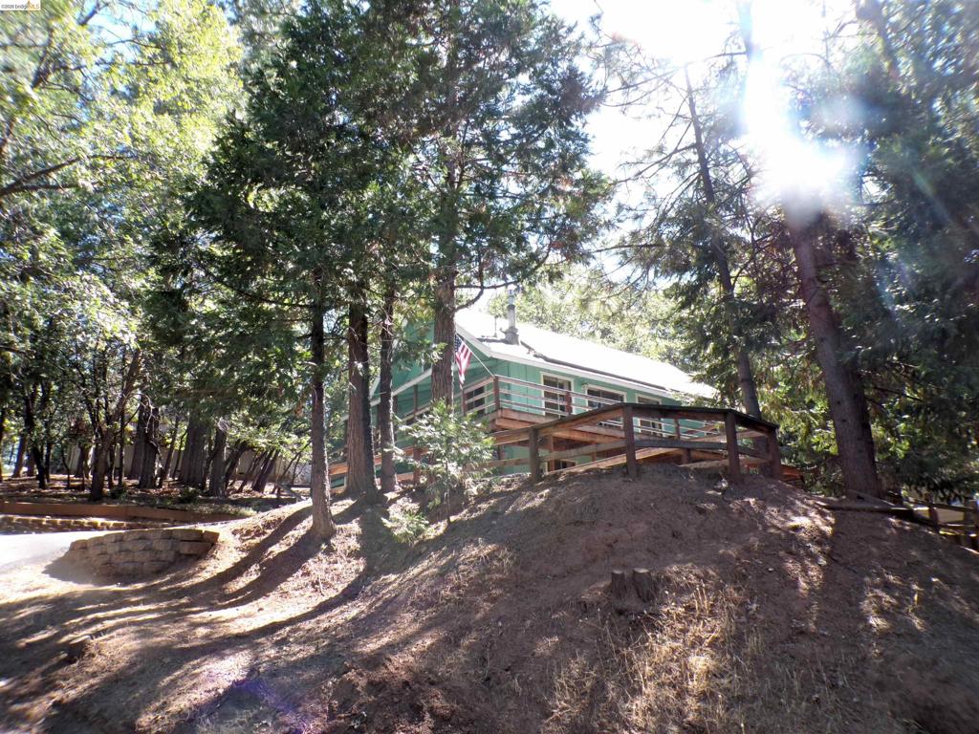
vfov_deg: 56.8
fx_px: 679
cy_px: 367
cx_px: 490
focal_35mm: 24
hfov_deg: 71.6
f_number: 4.4
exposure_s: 1/80
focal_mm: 4.3
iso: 100
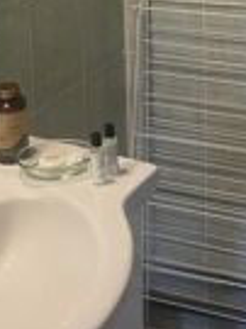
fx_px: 778
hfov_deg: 17.9
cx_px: 97
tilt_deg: -11.6
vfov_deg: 22.5
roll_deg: +2.7
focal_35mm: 82
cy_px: -35
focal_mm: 4.25
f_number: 1.8
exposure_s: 1/50
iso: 100
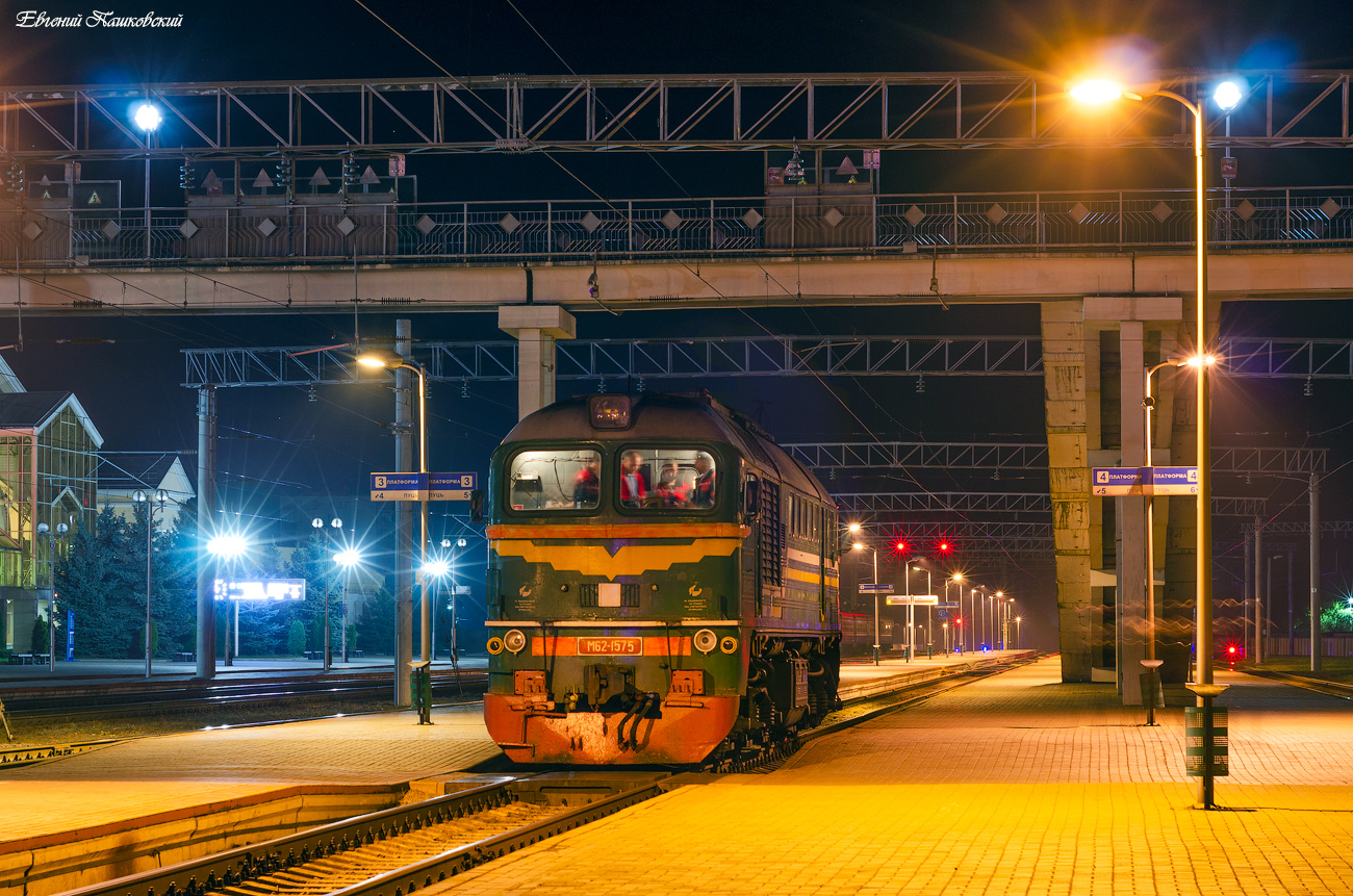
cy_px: 448
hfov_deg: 27.0
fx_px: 2813
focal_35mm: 75
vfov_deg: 18.1
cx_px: 676
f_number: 5
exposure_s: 3
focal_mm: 50
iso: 100
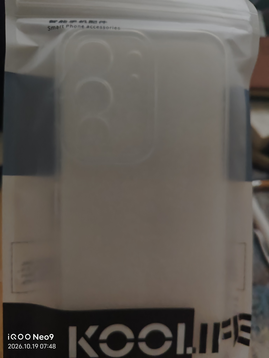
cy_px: 179
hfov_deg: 58.9
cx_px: 134
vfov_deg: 73.9
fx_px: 238
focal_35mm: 23
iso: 1293
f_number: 1.88
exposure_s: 1/33.3
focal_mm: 5.56
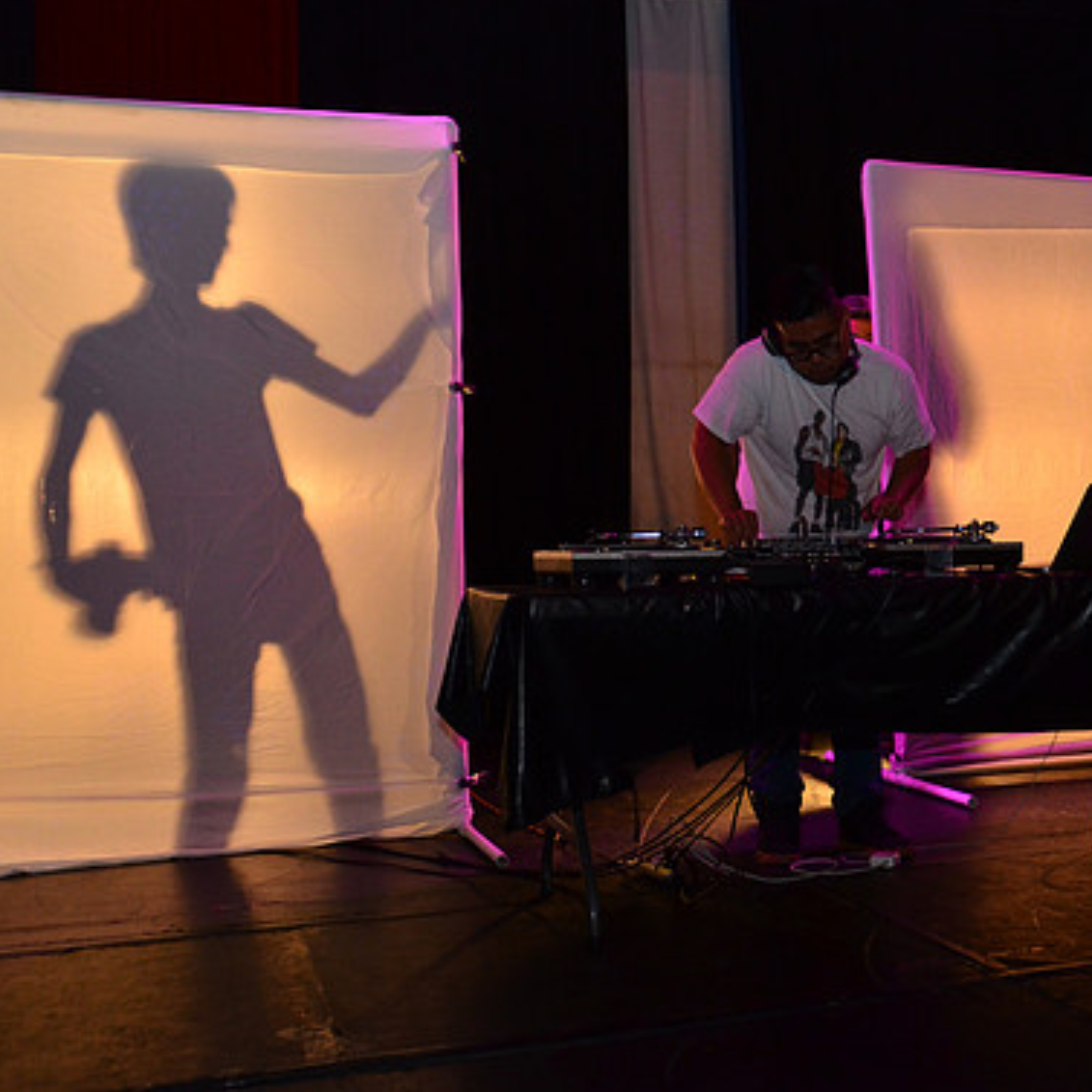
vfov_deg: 36.1
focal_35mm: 47
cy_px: 542
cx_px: 805
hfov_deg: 35.3
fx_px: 1677
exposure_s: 1/160
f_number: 3.5
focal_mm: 24
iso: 1250
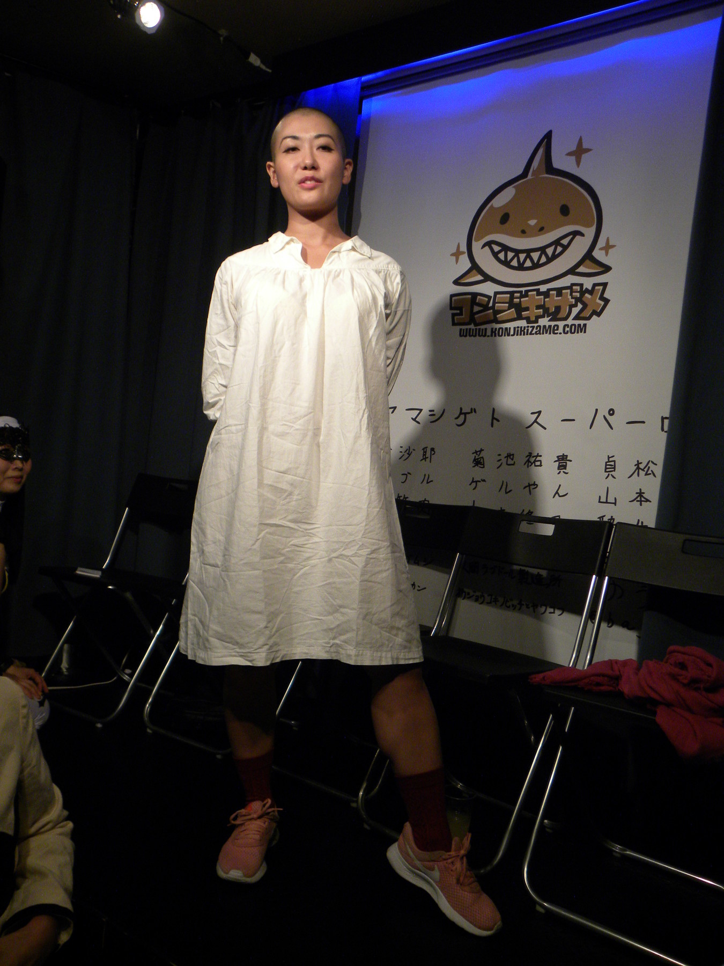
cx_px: 362
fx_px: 809
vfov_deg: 61.7
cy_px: 483
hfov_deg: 48.2
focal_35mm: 29
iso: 182
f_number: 2.8
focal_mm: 5.2
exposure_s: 1/60
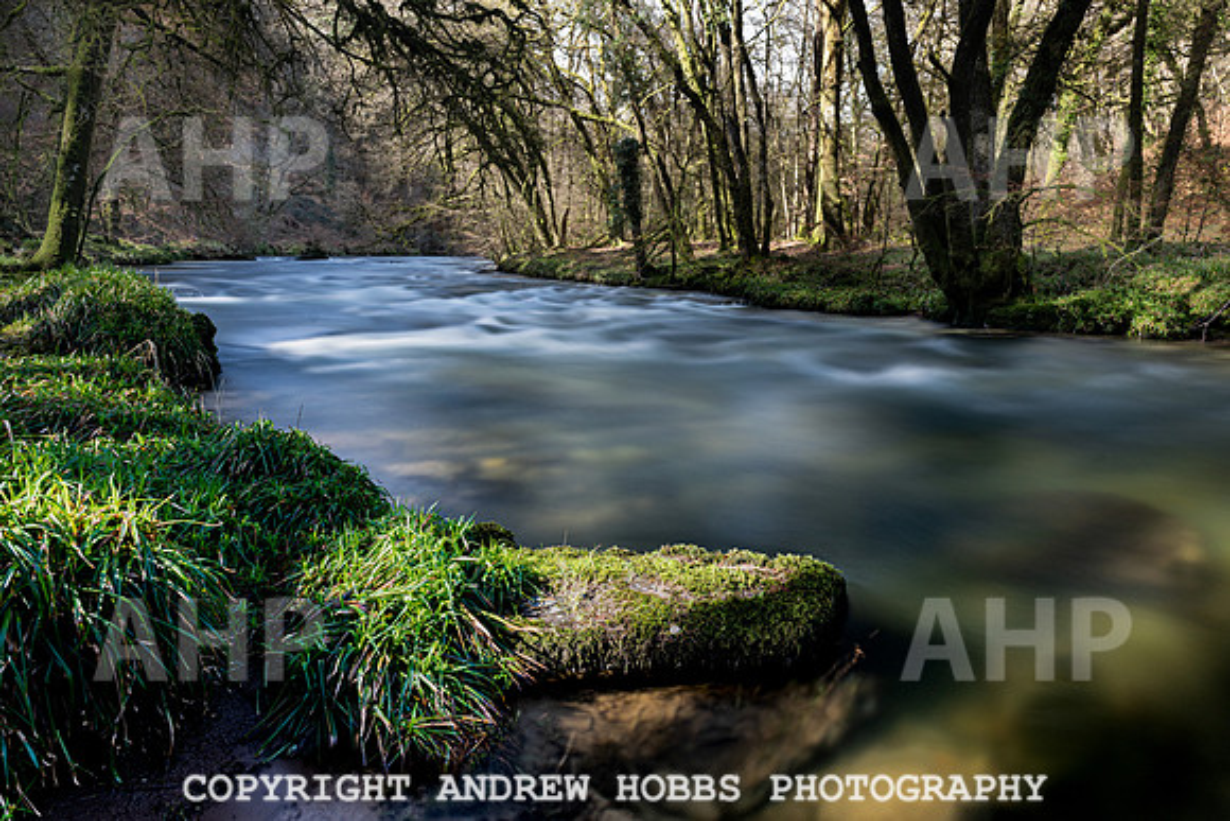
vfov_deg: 52.2
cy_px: 410
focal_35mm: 24
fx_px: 837
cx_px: 615
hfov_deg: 72.6
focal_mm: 24
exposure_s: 67
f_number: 9
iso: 64
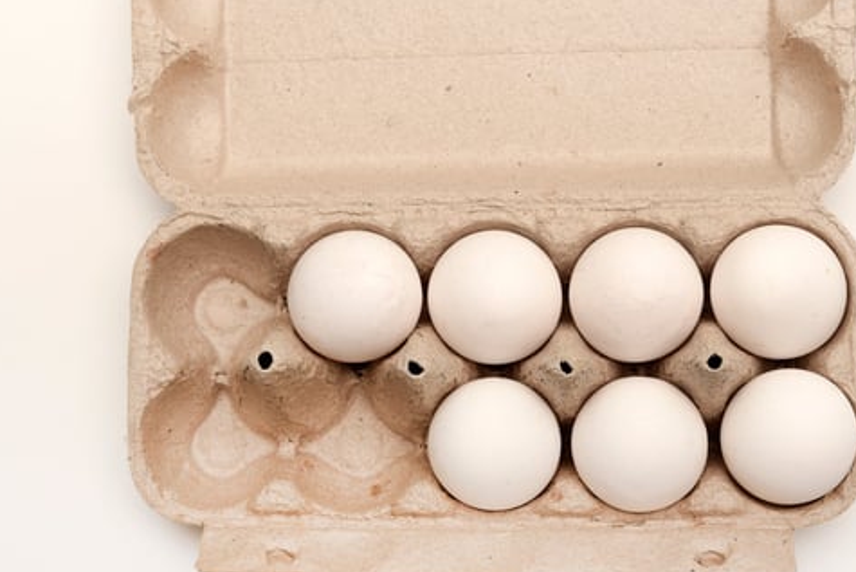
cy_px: 240
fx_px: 2307
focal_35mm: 97
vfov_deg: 14.1
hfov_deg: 21.0
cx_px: 391
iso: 125
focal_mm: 60
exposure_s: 1/200
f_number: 8
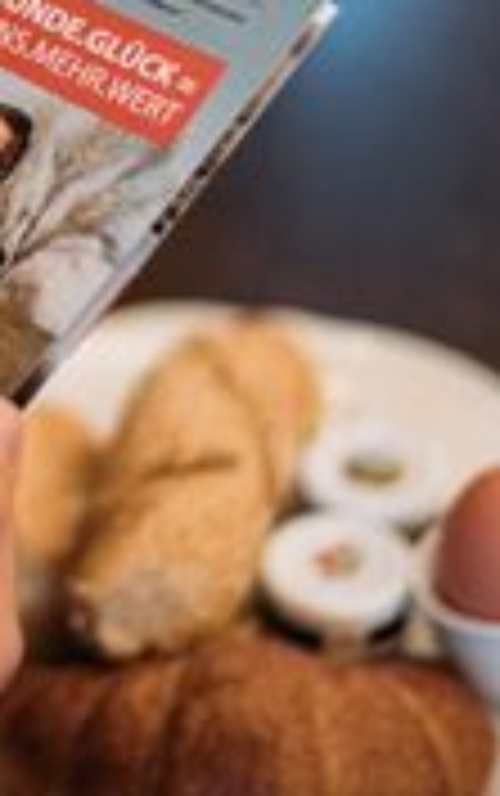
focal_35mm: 147
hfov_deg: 8.8
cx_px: -167
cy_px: 83
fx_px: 3197
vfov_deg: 14.1
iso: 2000
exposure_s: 1/500
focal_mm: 50
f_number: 1.6
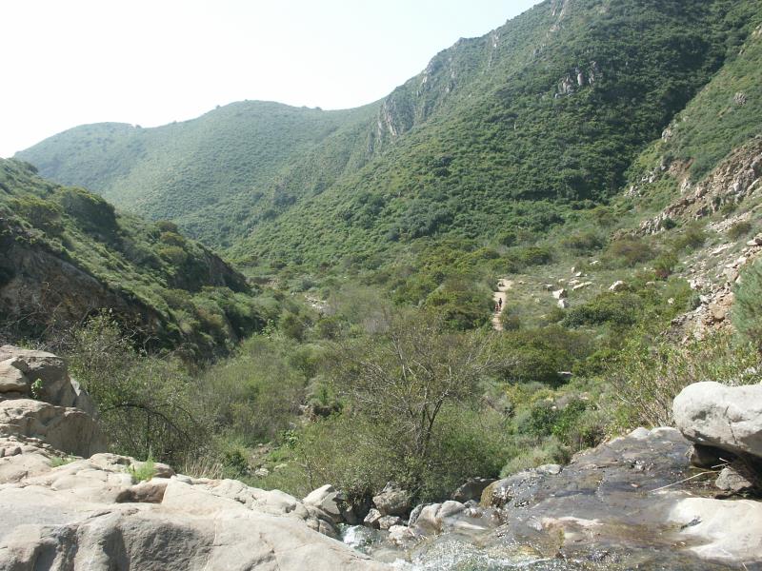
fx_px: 792
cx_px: 381
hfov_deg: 51.4
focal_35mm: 36
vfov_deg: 39.7
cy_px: 286
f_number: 5.6
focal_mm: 9.35
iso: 100
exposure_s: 1/350
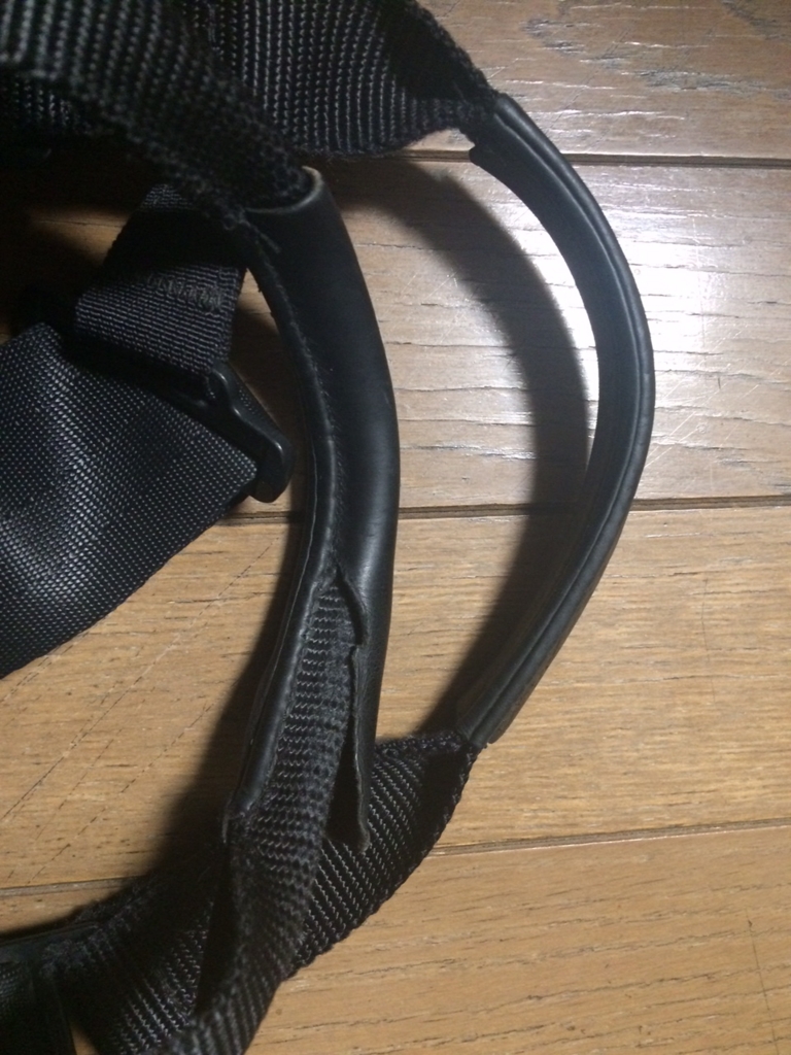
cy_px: 528
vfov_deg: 61.7
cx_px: 396
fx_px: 884
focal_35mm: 29
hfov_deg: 48.2
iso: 320
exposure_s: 1/24
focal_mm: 4.15
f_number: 2.2
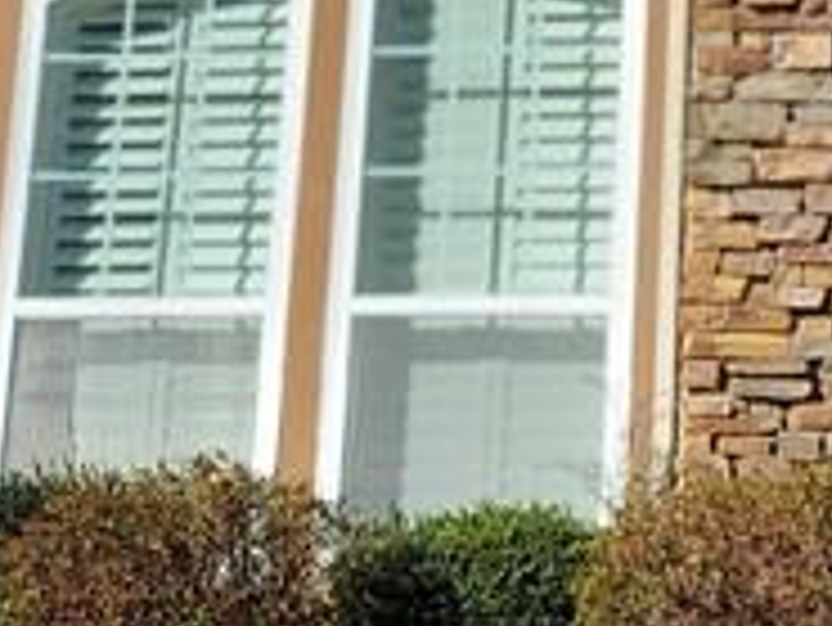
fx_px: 3054
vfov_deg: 11.3
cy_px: -257
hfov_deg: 15.3
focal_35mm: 127
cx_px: 769
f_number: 1.8
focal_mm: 6.4
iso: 12
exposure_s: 1/1167
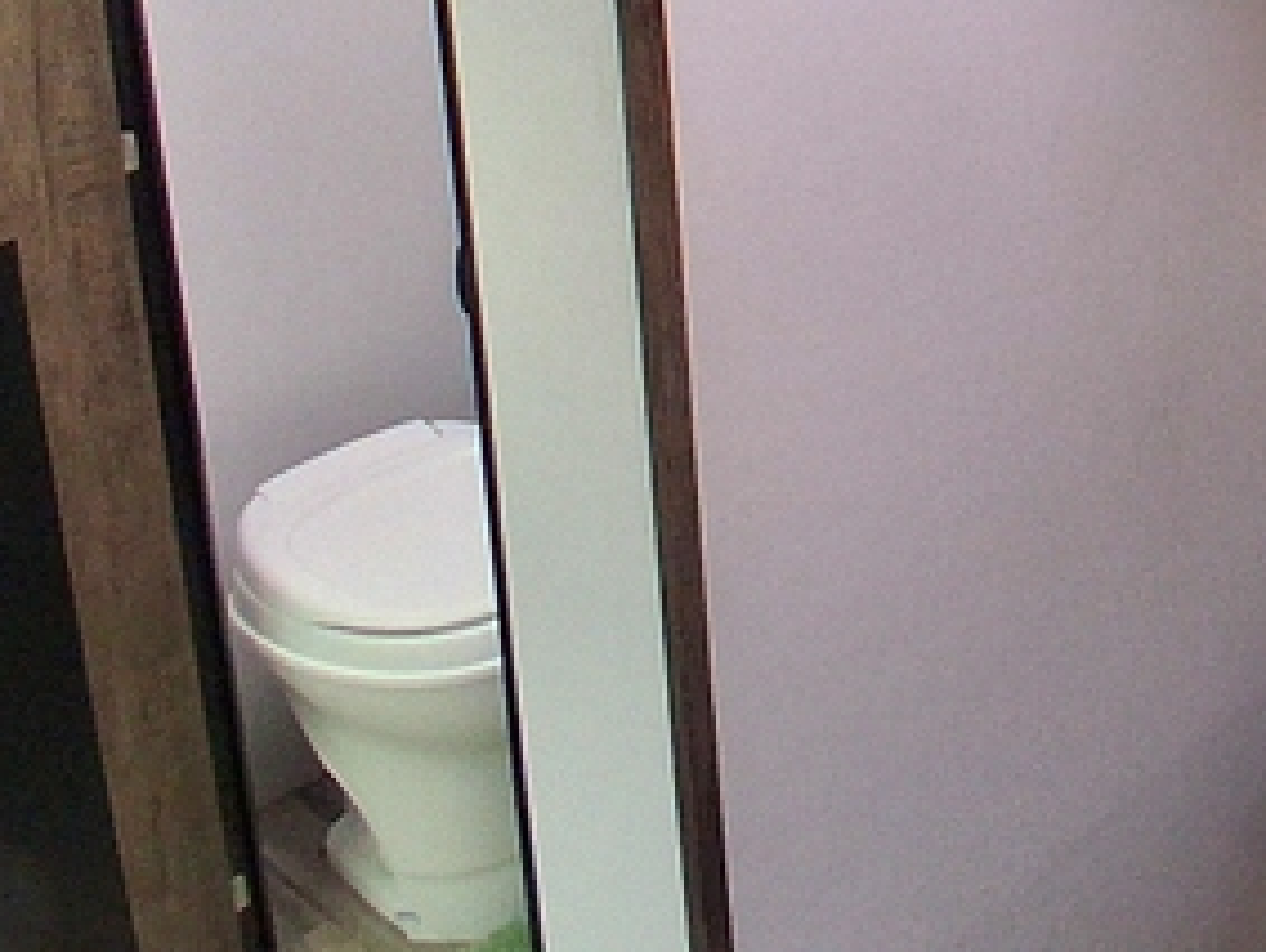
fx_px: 1758
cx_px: 1190
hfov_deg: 36.6
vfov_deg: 27.1
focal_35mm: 48
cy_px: -161
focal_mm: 1.4
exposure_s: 1/40
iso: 250
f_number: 2.2
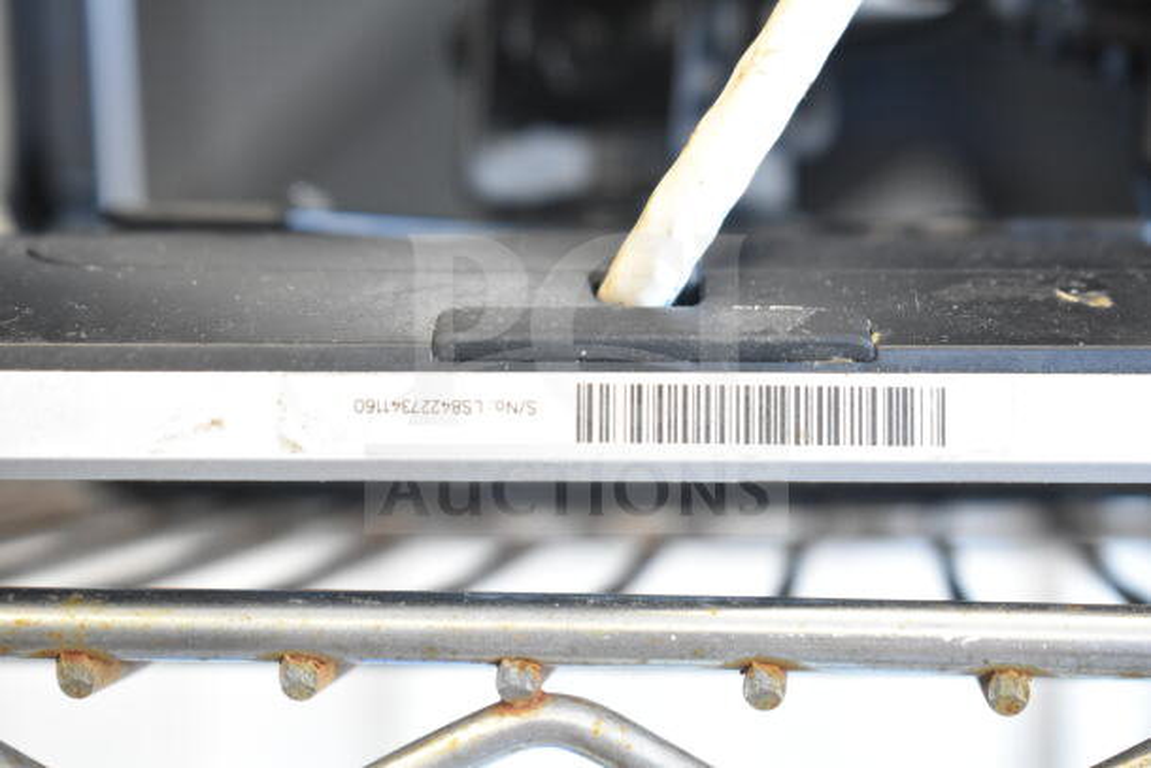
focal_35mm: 72
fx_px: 2302
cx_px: 576
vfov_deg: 18.9
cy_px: 384
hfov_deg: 28.1
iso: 2200
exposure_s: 1/80
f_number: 5.3
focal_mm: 48
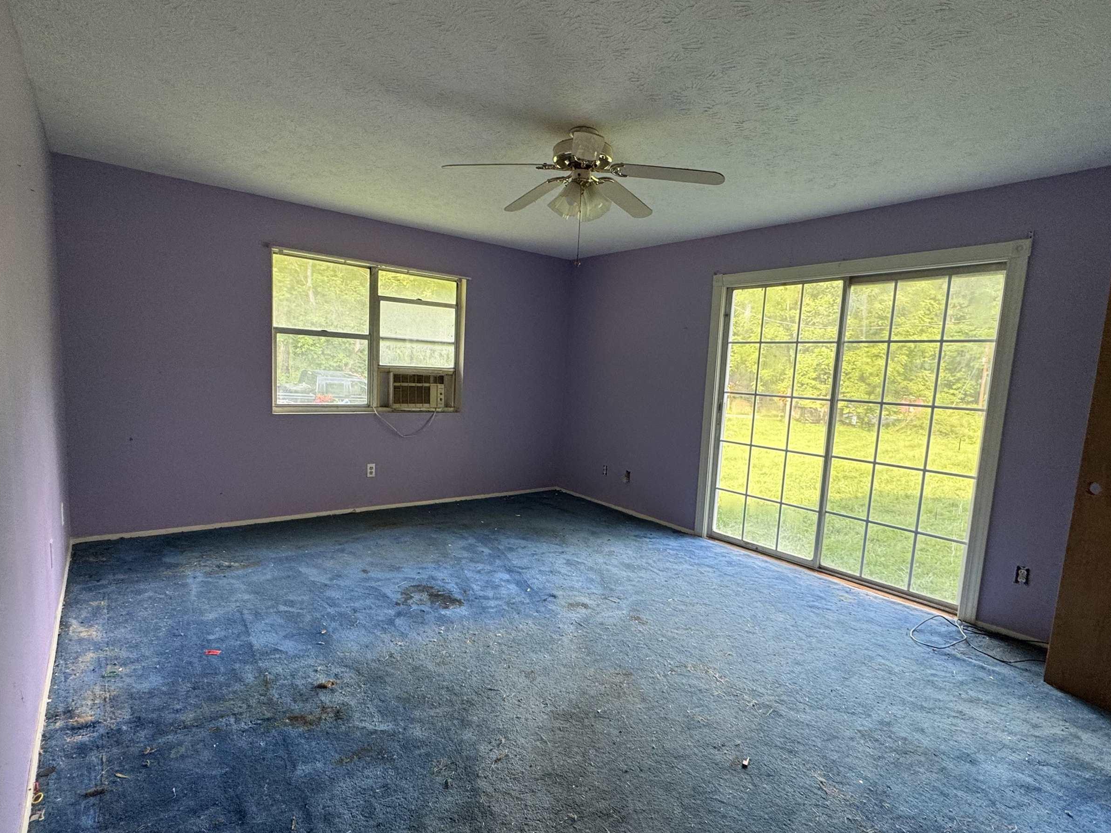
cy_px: 443
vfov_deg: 71.5
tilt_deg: -7.6
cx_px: 551
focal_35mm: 18
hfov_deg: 87.7
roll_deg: -2.8
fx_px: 578
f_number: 2.2
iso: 125
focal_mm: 2.22
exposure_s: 1/99
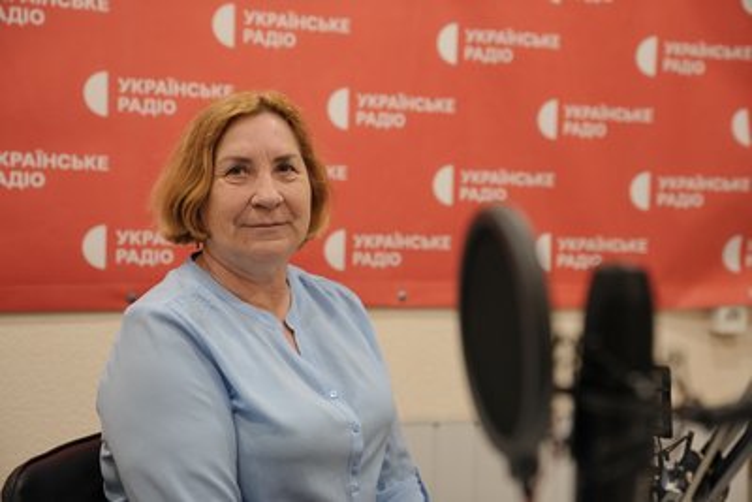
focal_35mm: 56
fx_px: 1170
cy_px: 251
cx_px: 376
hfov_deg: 35.6
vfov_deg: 24.2
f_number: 2.8
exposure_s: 1/200
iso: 1250
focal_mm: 56
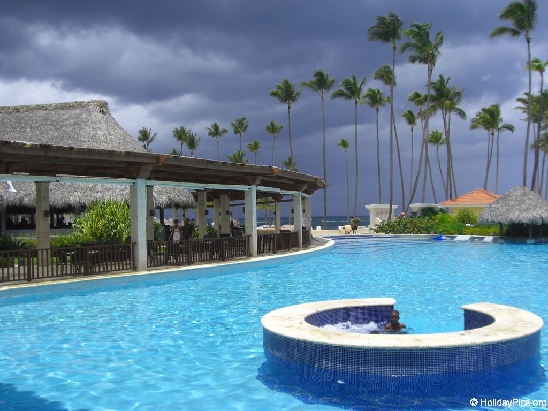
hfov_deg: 49.0
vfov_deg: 37.7
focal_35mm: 38
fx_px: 602
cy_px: 206
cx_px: 274
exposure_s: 1/200
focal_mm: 6.2
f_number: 8
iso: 64
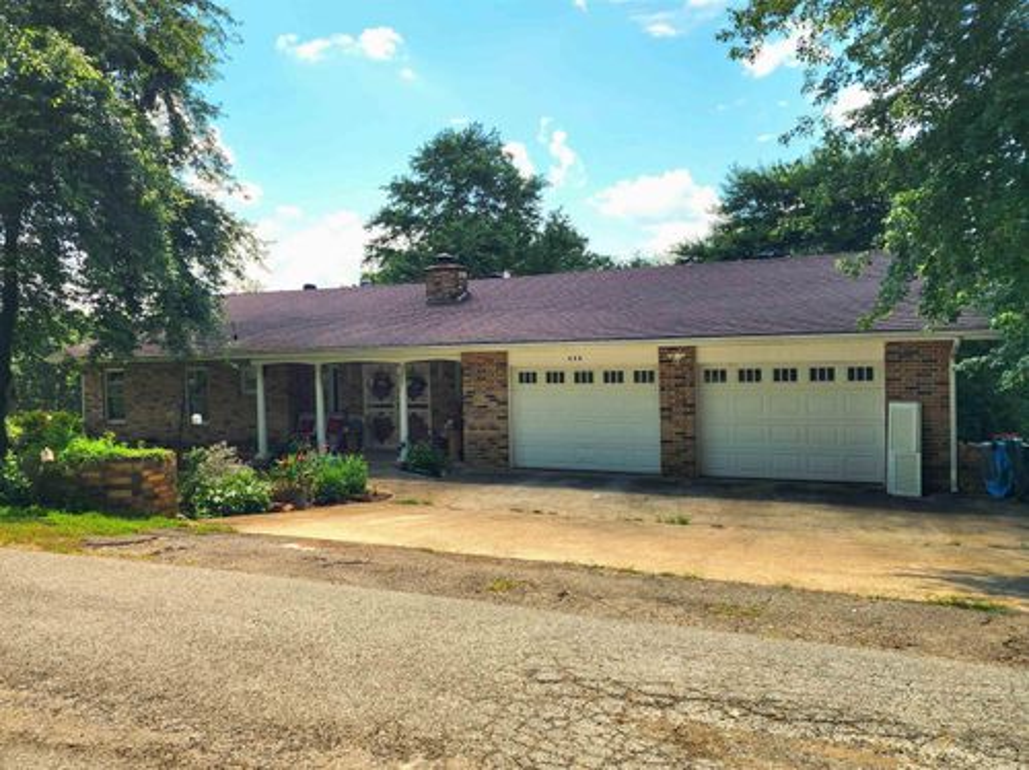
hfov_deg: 74.0
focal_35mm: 23
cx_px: 514
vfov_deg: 58.8
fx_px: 683
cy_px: 385
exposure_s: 1/1000
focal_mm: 6.4
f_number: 1.8
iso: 12
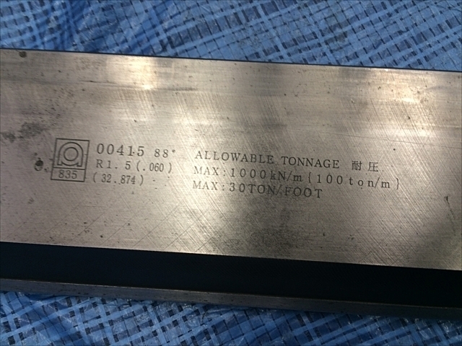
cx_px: 231
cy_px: 173
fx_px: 387
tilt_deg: -80.9
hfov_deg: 61.7
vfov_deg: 48.2
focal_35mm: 29
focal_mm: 4.15
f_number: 2.2
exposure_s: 1/30
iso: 40
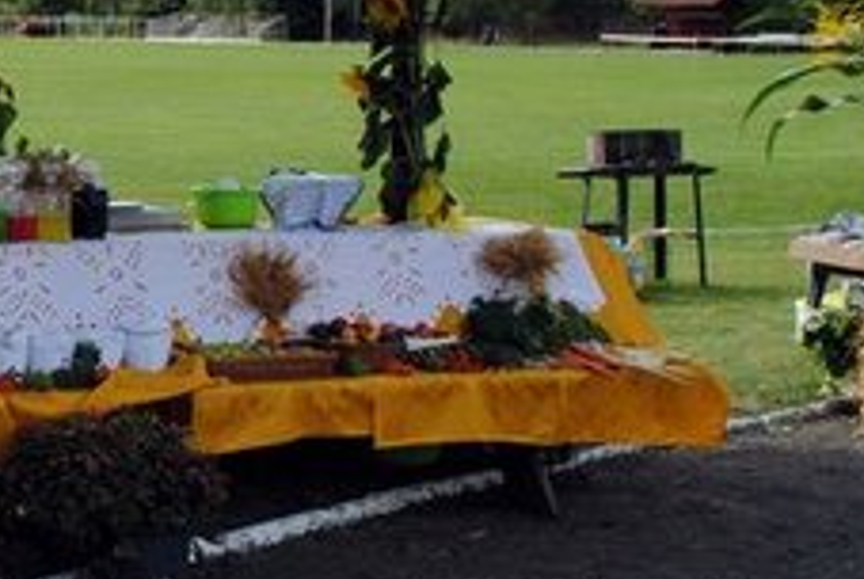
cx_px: -289
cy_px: 217
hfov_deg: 21.2
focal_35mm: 86
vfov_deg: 15.9
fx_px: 2067
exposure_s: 1/200
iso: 100
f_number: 7.1
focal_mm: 20
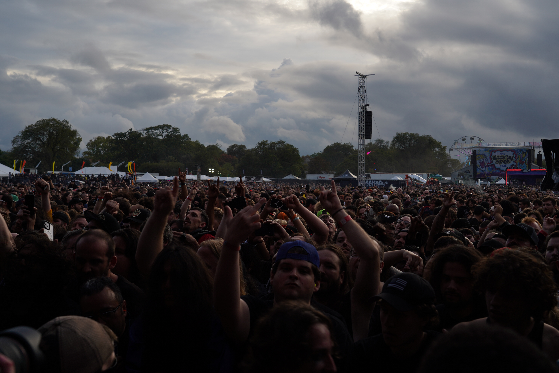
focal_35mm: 43
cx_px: 280
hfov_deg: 45.4
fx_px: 668
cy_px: 186
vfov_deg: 31.2
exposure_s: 1/160
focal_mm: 43
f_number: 6.3
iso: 100
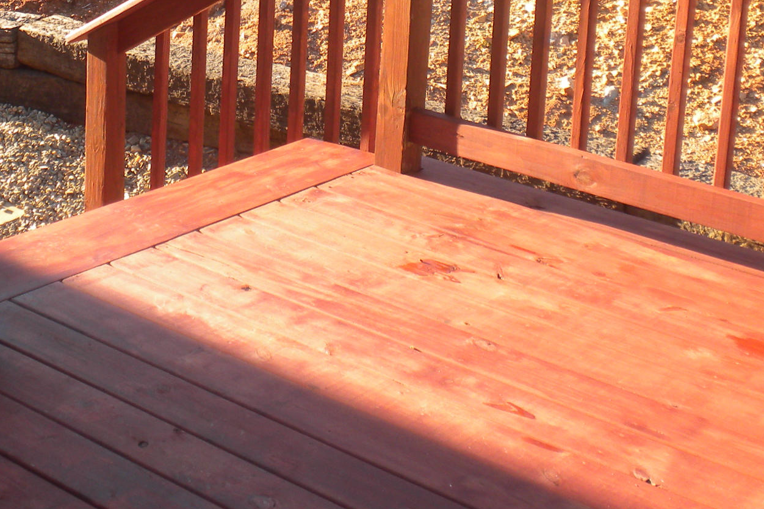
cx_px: 263
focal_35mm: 82
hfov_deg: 24.7
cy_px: 13
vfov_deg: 16.3
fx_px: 1740
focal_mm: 6.6
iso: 64
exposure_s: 1/90
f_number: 3.5
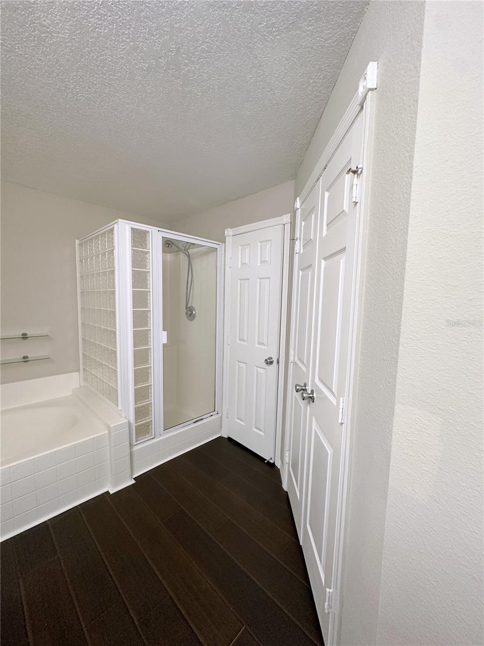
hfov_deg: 85.7
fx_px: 261
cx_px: 242
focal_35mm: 14
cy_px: 323
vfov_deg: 102.1
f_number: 2.2
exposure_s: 1/60
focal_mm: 2.22
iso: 200
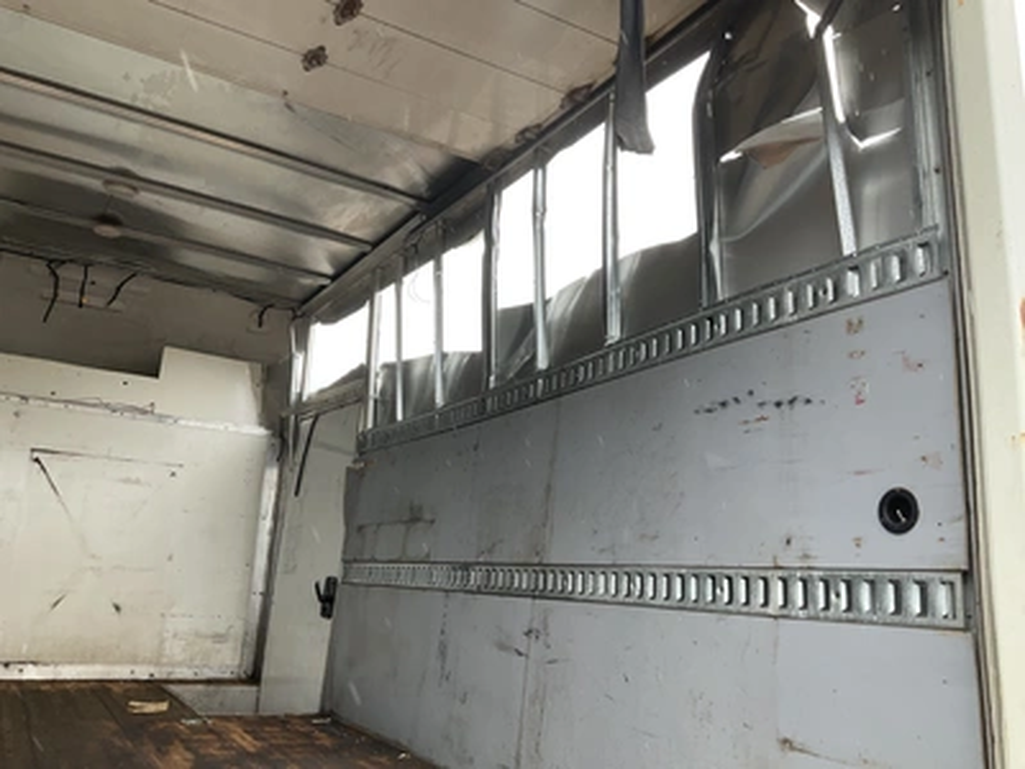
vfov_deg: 48.2
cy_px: 384
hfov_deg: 61.7
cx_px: 512
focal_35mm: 29
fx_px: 859
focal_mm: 3
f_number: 1.8
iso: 20
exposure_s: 1/158
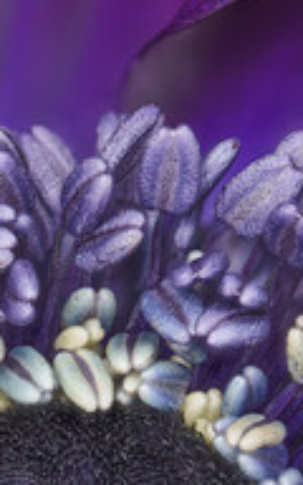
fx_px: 7875
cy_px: 508
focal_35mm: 596
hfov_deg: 2.2
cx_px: 58
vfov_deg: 3.5
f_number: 4.5
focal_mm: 150
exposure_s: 1/200
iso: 100
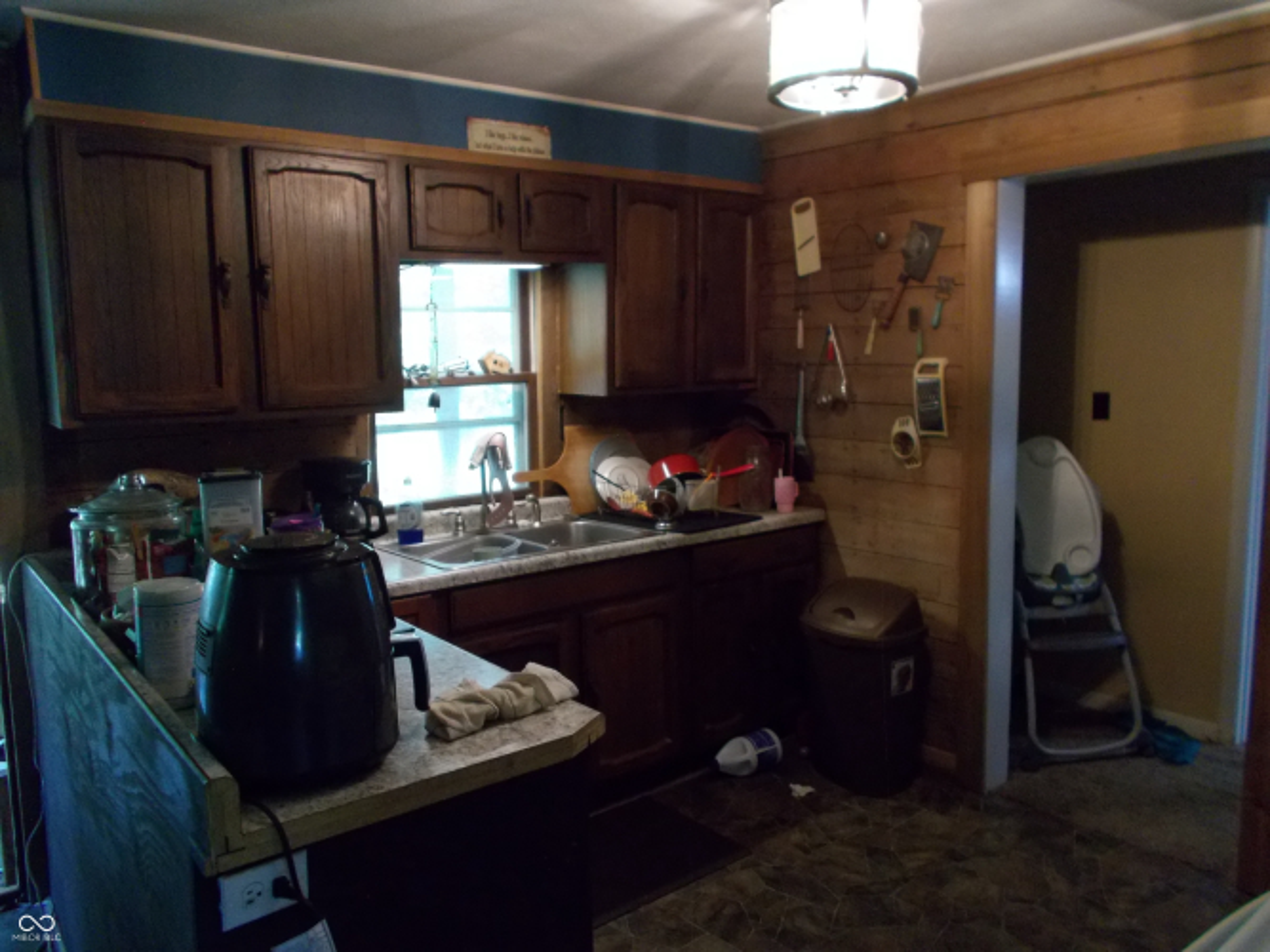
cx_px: 635
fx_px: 954
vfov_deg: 53.0
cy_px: 476
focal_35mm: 26
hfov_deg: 67.3
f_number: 3.2
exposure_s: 1/20
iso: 400
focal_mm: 4.6
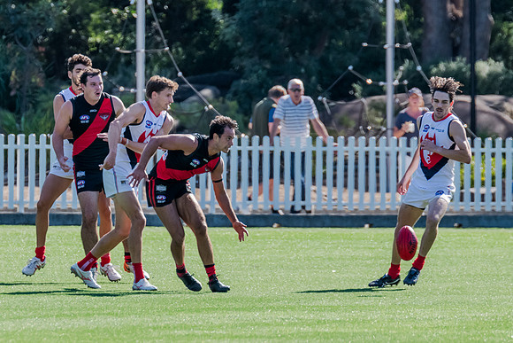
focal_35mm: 716
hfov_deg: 2.9
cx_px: 107
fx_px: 10207
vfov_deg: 1.9
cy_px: 185
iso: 800
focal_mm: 420
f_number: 7.1
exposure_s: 1/1600
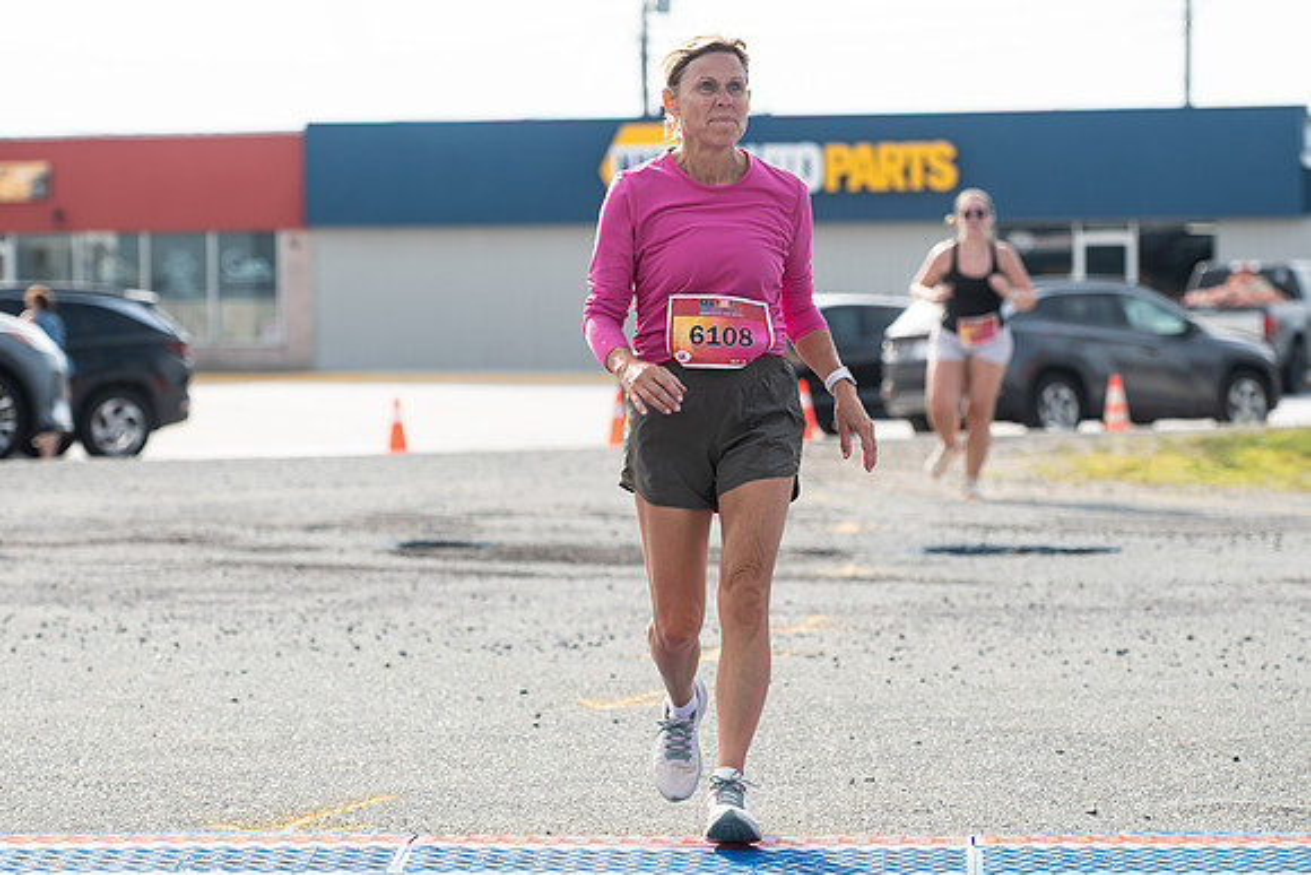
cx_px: 655
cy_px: 320
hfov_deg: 13.7
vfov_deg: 9.1
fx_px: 5466
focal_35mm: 150
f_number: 4.5
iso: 250
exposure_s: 1/1250
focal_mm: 105
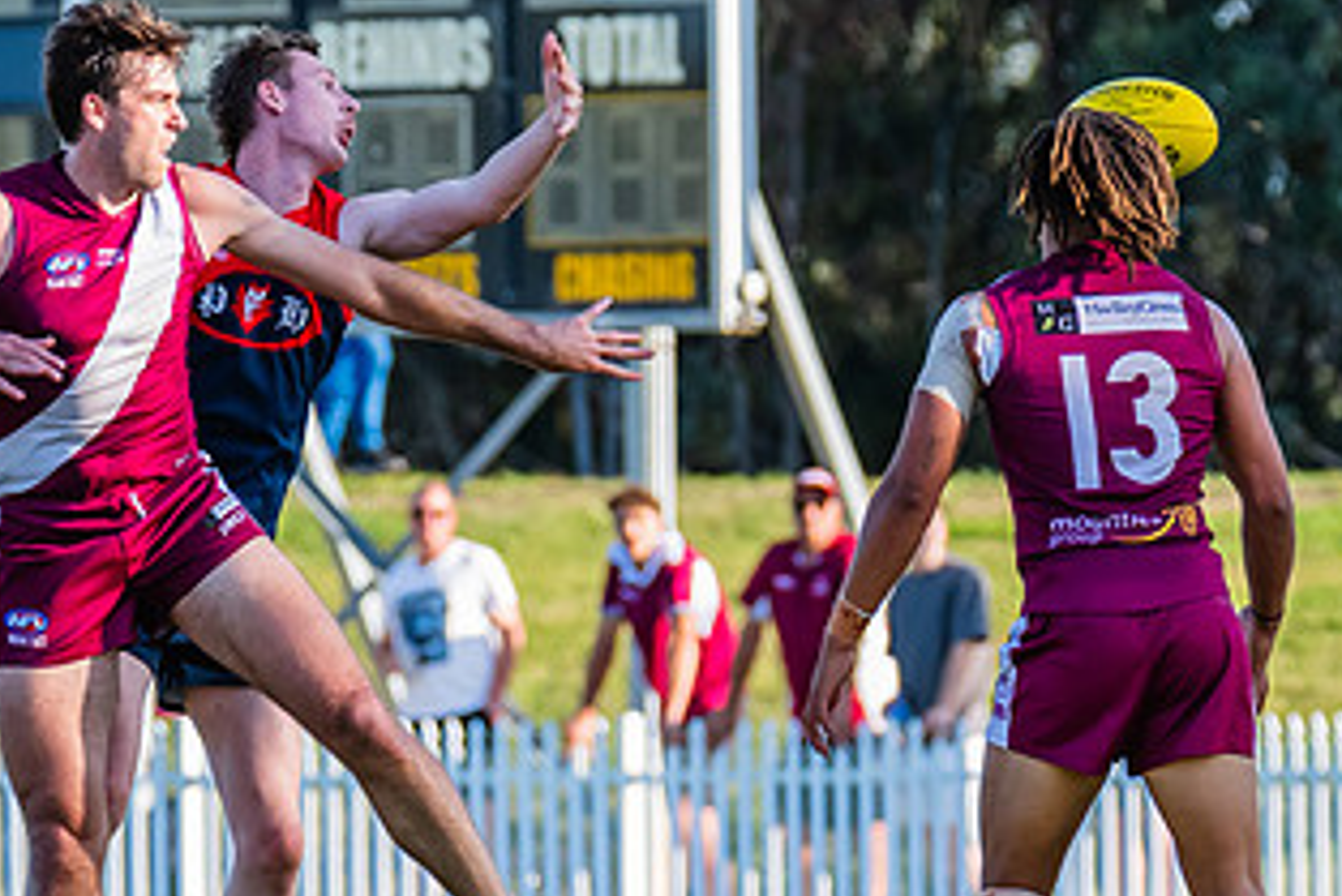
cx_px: 292
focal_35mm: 785
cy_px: 340
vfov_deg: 1.8
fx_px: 29275
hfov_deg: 2.6
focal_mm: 270
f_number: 6.3
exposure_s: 1/1250
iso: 800
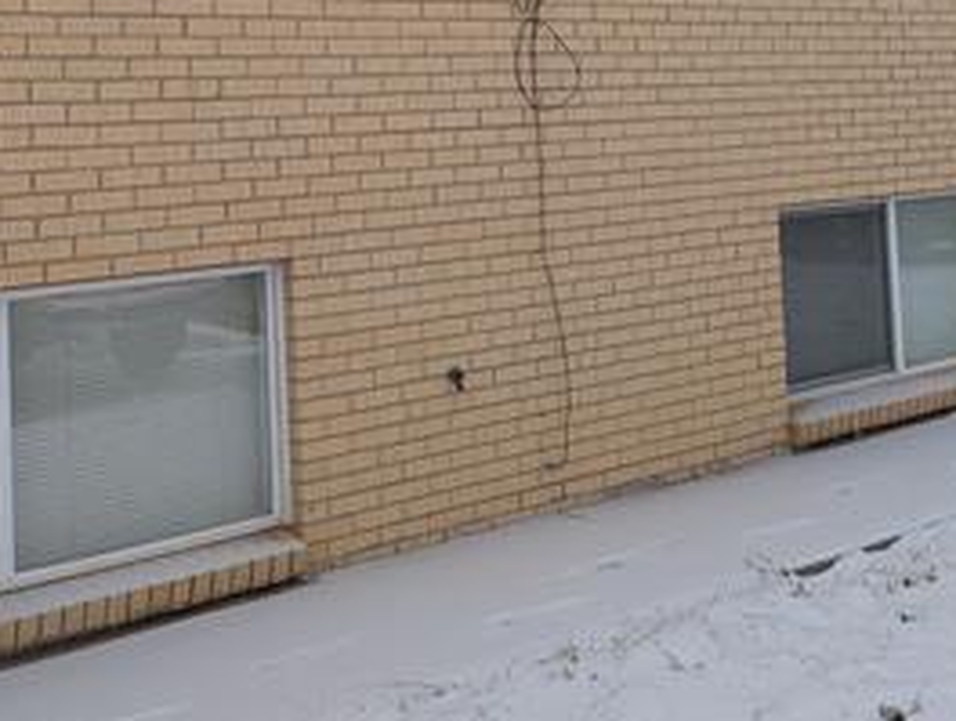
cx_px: 824
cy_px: 51
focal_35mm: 58
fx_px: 1605
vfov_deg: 24.5
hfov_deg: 31.9
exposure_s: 1/3425
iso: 47
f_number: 1.85
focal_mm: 6.81
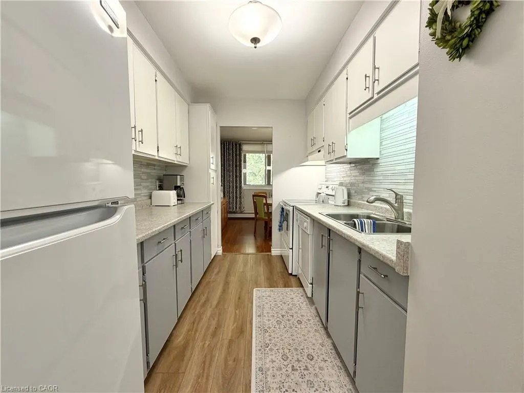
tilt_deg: -4.0
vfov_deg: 85.7
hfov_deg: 102.1
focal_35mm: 14
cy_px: 196
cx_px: 262
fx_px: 212
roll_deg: -0.4
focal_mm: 2.22
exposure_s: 1/60
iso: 160
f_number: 2.2
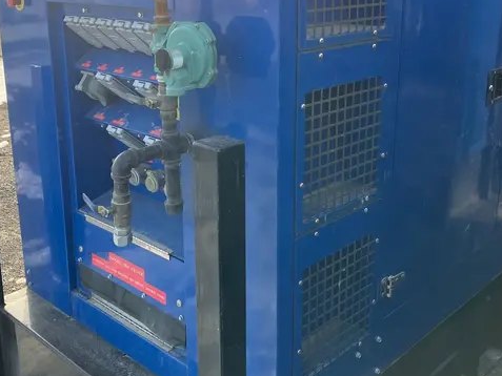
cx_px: 239
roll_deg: -0.8
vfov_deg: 33.3
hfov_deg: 43.8
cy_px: 129
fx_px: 624
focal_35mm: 43
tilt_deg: -15.2
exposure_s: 1/225
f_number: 1.8
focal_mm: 3.99
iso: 25
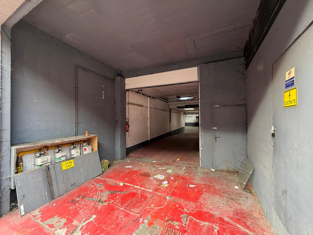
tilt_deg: +0.0
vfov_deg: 85.7
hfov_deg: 102.1
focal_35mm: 14
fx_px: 127
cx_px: 156
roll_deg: +0.4
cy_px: 118
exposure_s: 1/121
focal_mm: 2.22
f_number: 2.2
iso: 200
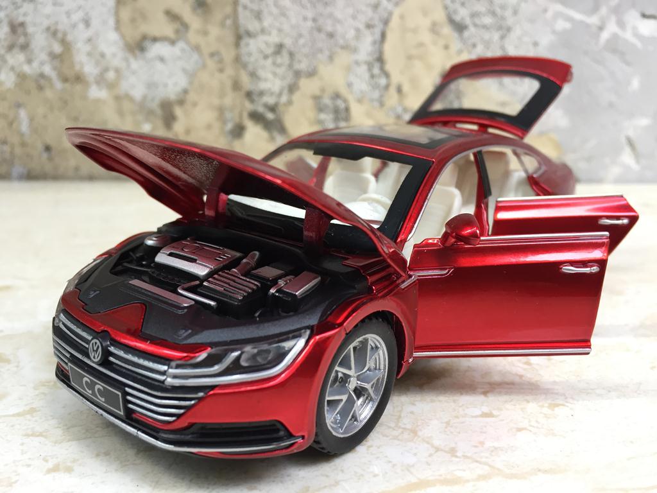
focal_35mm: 29
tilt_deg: -18.2
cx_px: 328
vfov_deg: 48.2
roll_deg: -0.6
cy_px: 246
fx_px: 550
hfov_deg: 61.7
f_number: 2.2
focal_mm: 4.15
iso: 32
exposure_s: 1/33
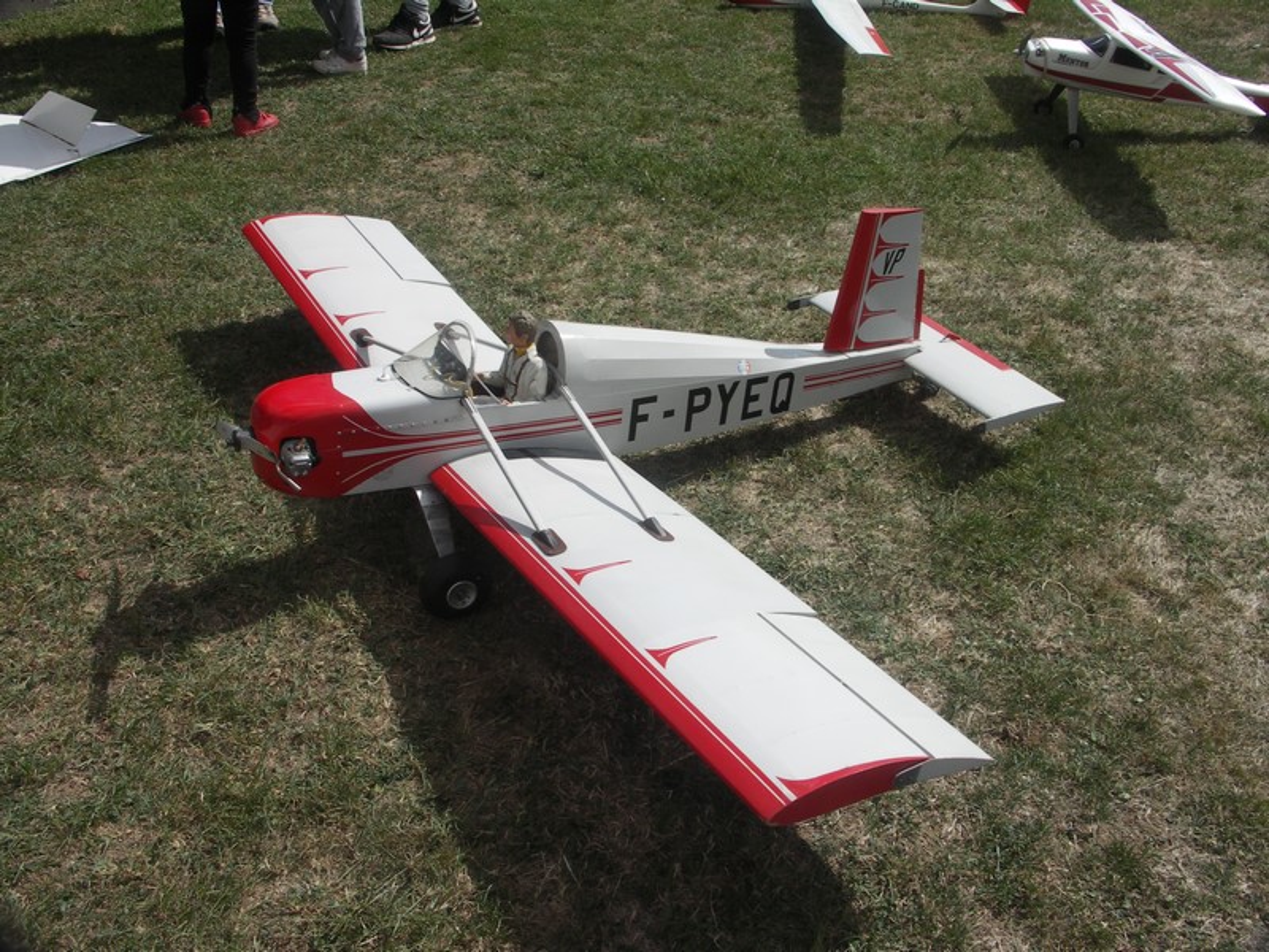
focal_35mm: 34
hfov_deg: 54.0
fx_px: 1246
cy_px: 476
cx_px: 634
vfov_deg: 41.8
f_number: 7.1
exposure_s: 1/400
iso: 100
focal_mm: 8.8
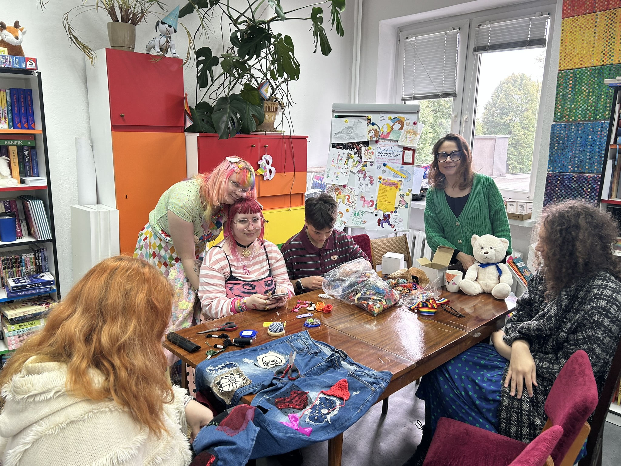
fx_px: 466
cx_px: 310
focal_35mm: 26
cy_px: 233
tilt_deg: -12.7
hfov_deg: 67.3
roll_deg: -1.1
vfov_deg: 53.1
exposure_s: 1/50
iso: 64
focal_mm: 5.7
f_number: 1.5
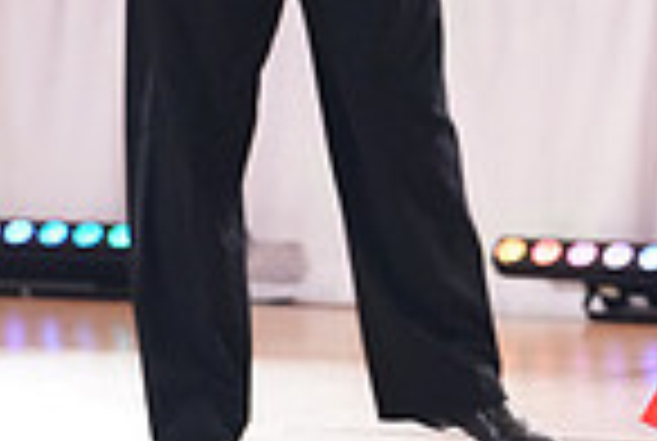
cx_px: 693
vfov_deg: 3.3
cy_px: -227
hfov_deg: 5.0
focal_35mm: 412
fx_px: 7534
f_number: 2.8
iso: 2500
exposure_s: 1/640
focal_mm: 104
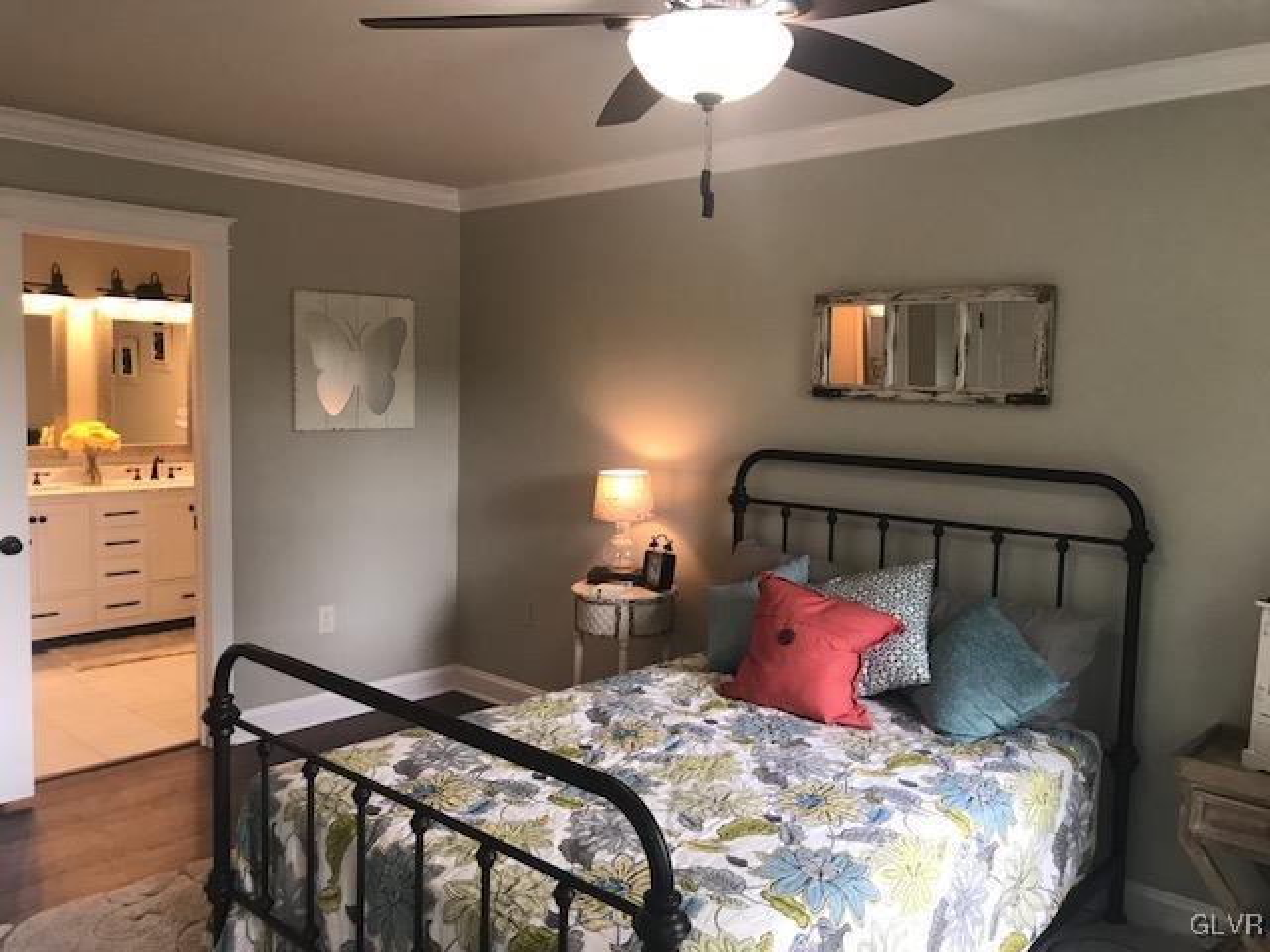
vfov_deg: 49.7
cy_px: 476
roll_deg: -1.5
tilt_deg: -4.1
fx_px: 1027
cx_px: 635
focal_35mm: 28
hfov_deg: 63.4
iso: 40
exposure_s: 1/24
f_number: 1.8
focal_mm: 3.99
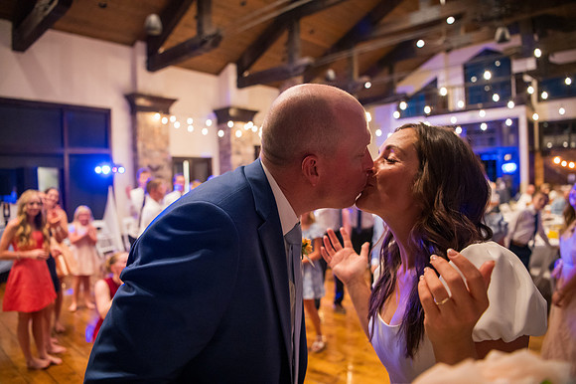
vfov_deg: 53.1
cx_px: 288
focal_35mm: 24
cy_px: 192
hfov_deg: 73.8
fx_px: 384
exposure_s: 1/80
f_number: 2.8
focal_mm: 24
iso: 6400
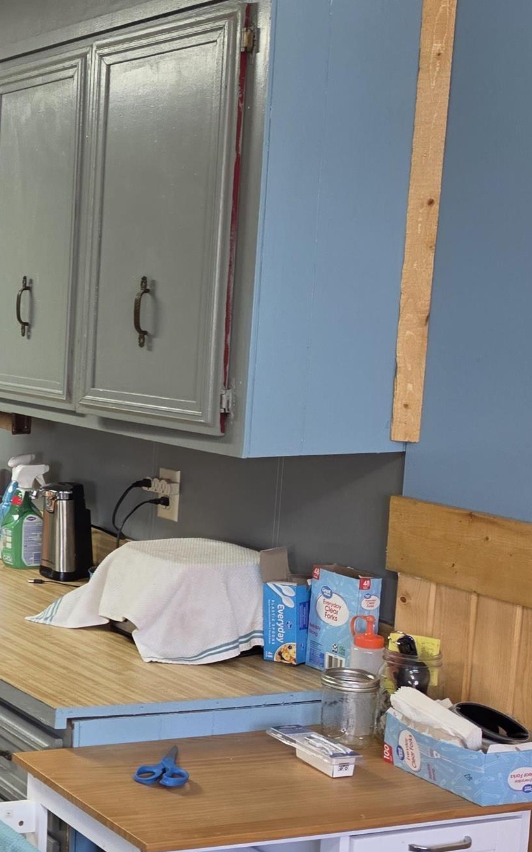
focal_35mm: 57
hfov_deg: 17.9
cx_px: -439
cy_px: 448
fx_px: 1323
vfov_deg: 35.7
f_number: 1.4
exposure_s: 1/120
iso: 200
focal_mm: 6.5
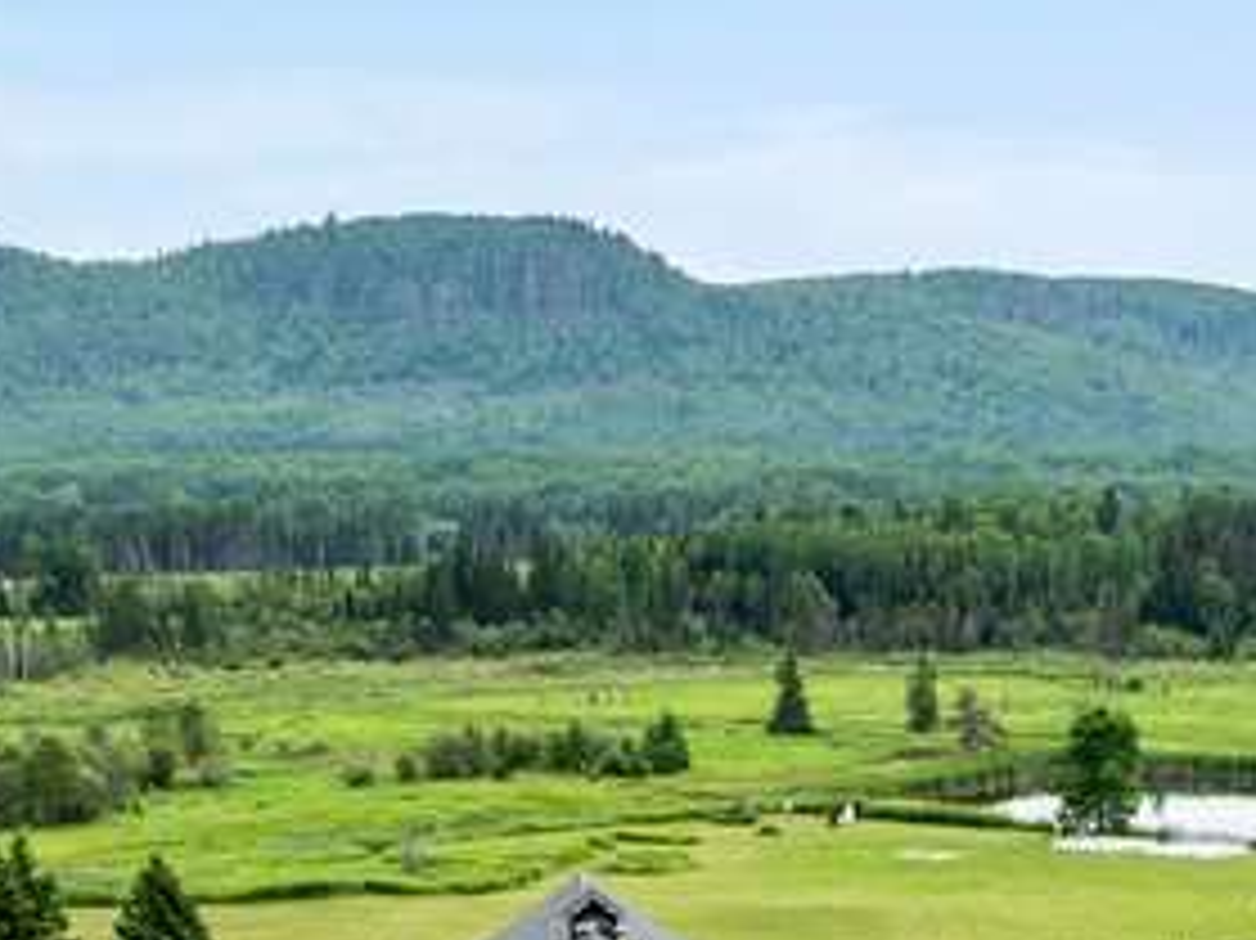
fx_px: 3192
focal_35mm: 88
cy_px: 1610
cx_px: 687
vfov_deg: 14.9
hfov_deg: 22.3
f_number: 2.8
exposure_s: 1/200
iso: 100
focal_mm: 12.29
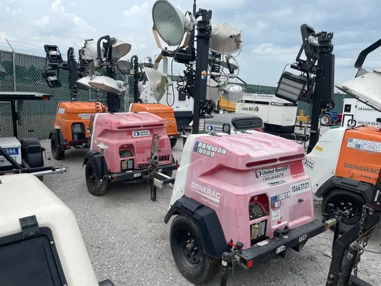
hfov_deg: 67.3
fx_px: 286
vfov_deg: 53.1
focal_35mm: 26
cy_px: 143
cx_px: 190
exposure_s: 1/1795
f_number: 1.6
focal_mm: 4.2
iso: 32
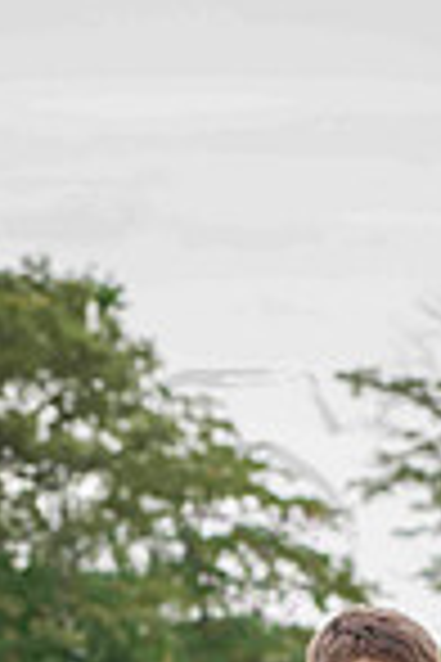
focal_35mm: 264
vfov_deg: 7.7
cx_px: 270
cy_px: 968
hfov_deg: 5.2
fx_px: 4851
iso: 640
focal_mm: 86
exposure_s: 1/320
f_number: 5.6
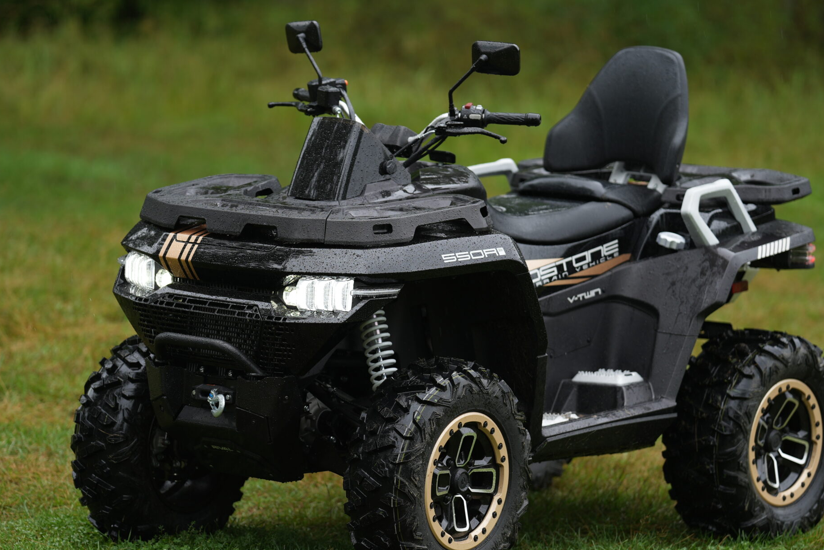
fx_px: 4303
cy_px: 304
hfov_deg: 10.9
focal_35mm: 188
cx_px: 396
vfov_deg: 7.3
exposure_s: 1/250
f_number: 1.8
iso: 100
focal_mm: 135
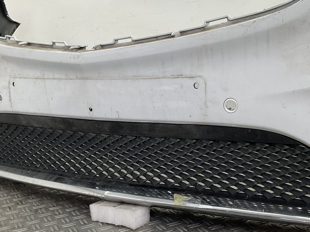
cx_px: 173
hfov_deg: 39.6
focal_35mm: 48
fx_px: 430
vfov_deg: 30.2
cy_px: 132
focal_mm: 3
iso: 16
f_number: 1.8
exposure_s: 1/121
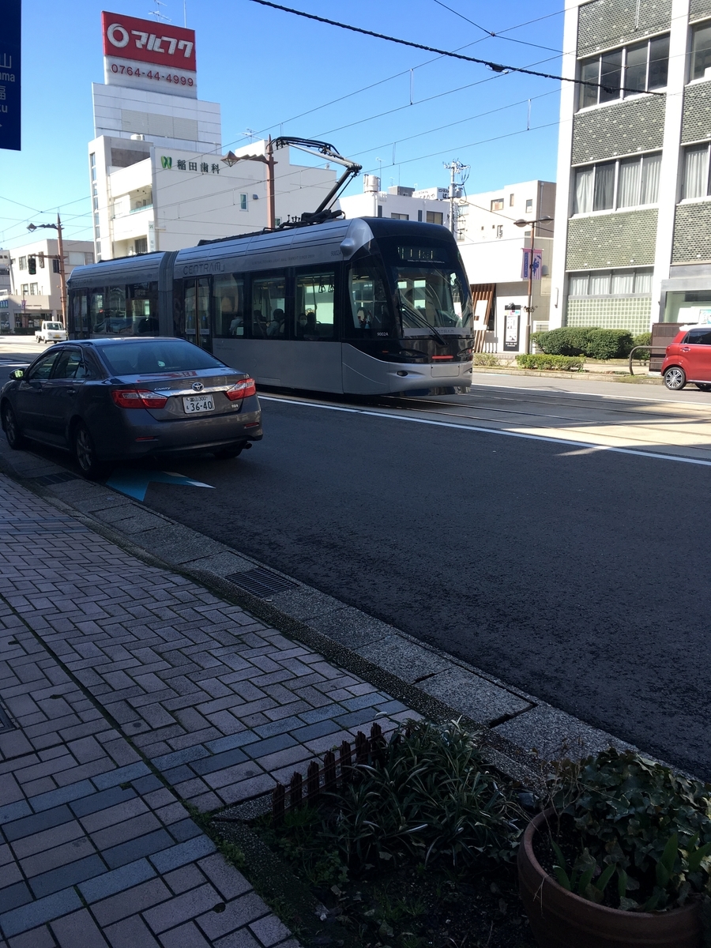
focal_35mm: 29
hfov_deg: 48.2
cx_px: 356
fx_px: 794
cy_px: 474
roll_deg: +2.1
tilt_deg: -11.8
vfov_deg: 61.7
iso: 25
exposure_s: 1/582
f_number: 2.2
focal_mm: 4.15
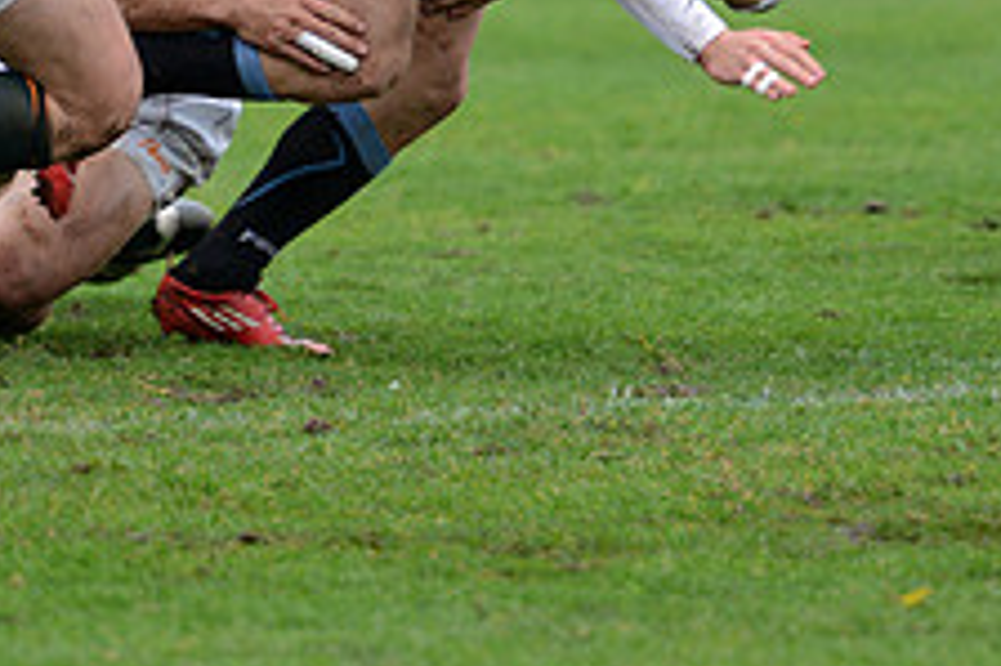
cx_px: 170
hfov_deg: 3.0
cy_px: -185
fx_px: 19421
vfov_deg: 2.0
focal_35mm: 699
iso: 1250
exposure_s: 1/500
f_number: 4
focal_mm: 270
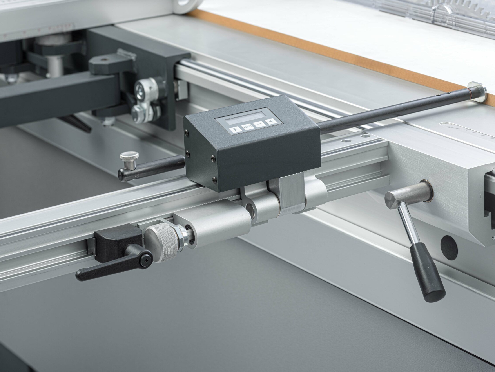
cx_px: 273
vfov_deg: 15.7
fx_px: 1344
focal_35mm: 94
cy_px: 184
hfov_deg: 20.9
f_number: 4.5
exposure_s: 1/125
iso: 100
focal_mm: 86
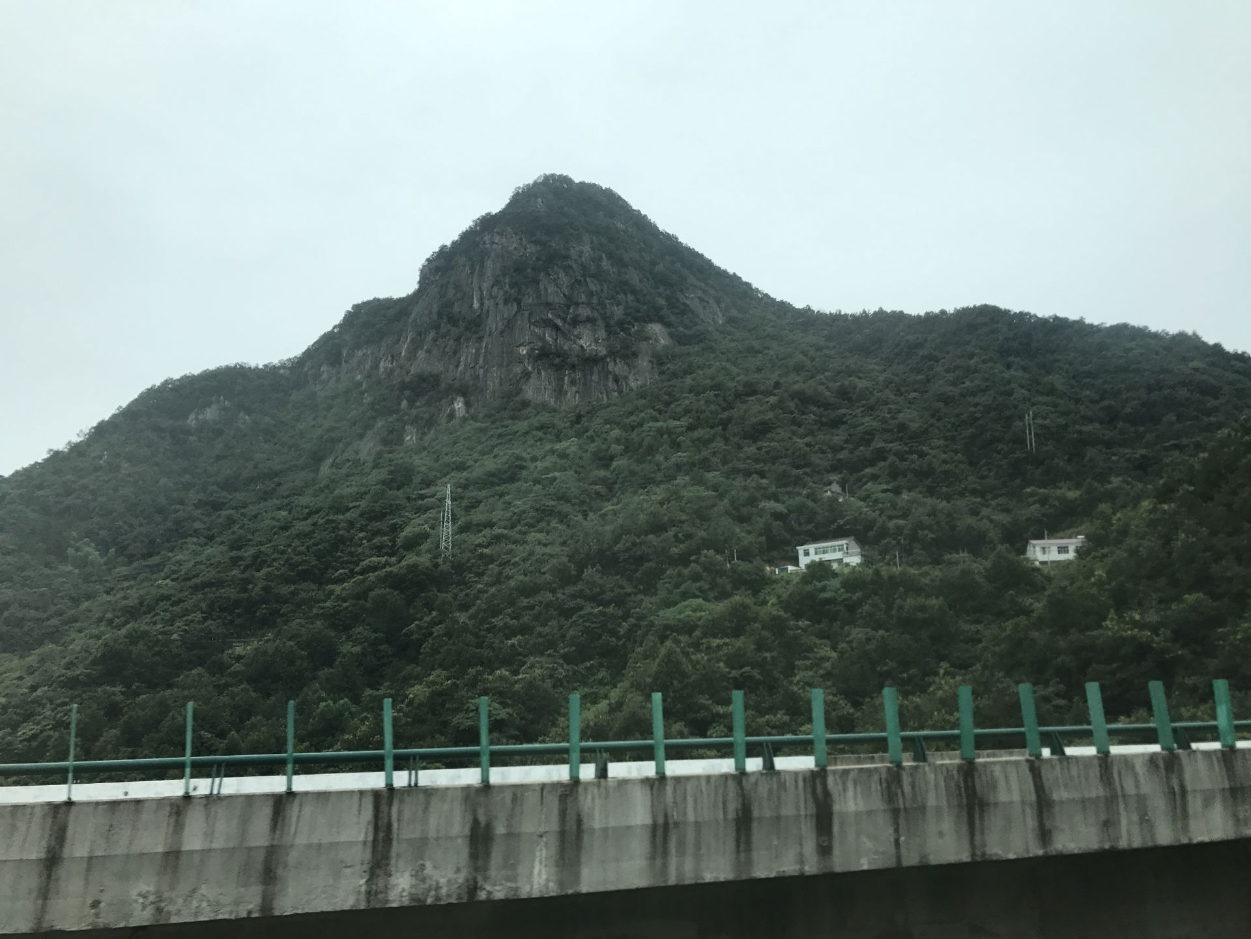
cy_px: 470
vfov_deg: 49.7
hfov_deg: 63.4
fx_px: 1012
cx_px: 626
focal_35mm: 28
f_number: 1.8
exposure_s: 1/778
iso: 20
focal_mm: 3.99
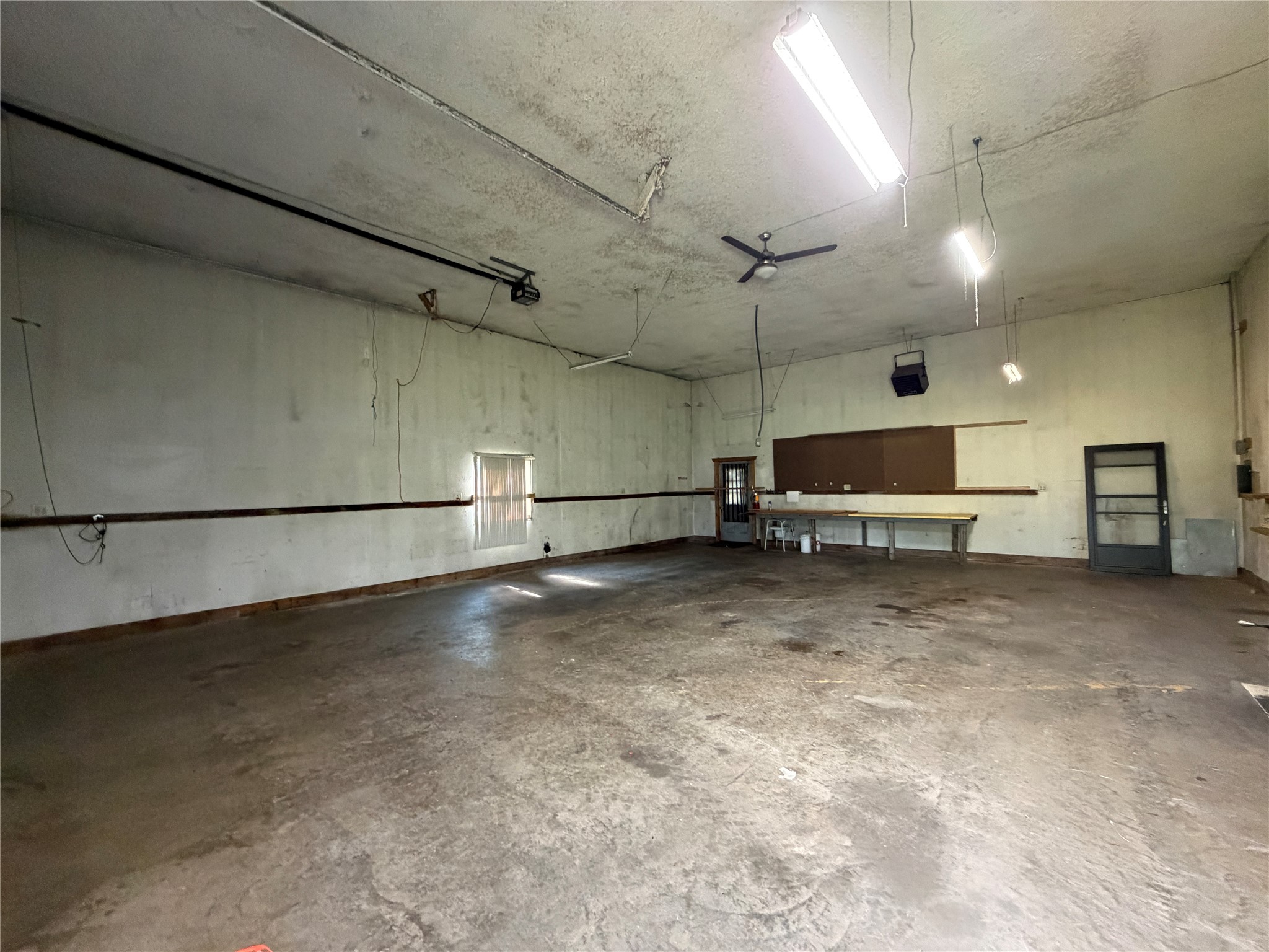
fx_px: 513
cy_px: 476
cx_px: 634
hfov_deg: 102.1
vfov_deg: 85.7
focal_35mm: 14
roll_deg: +1.0
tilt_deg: +0.3
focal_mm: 2.22
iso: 640
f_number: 2.2
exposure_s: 1/60
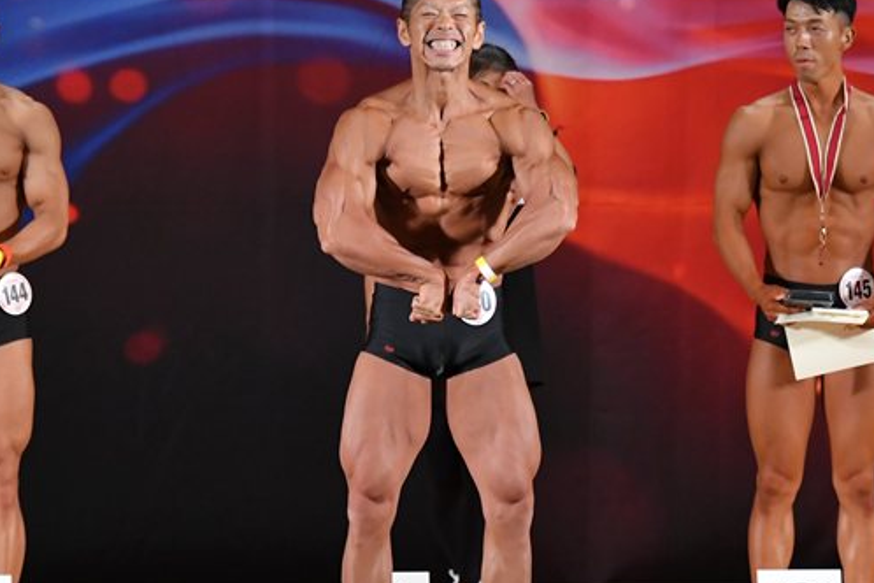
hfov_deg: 5.9
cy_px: 314
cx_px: 501
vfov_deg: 3.9
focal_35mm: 350
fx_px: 8497
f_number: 5.6
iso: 3200
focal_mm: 150
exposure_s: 1/400
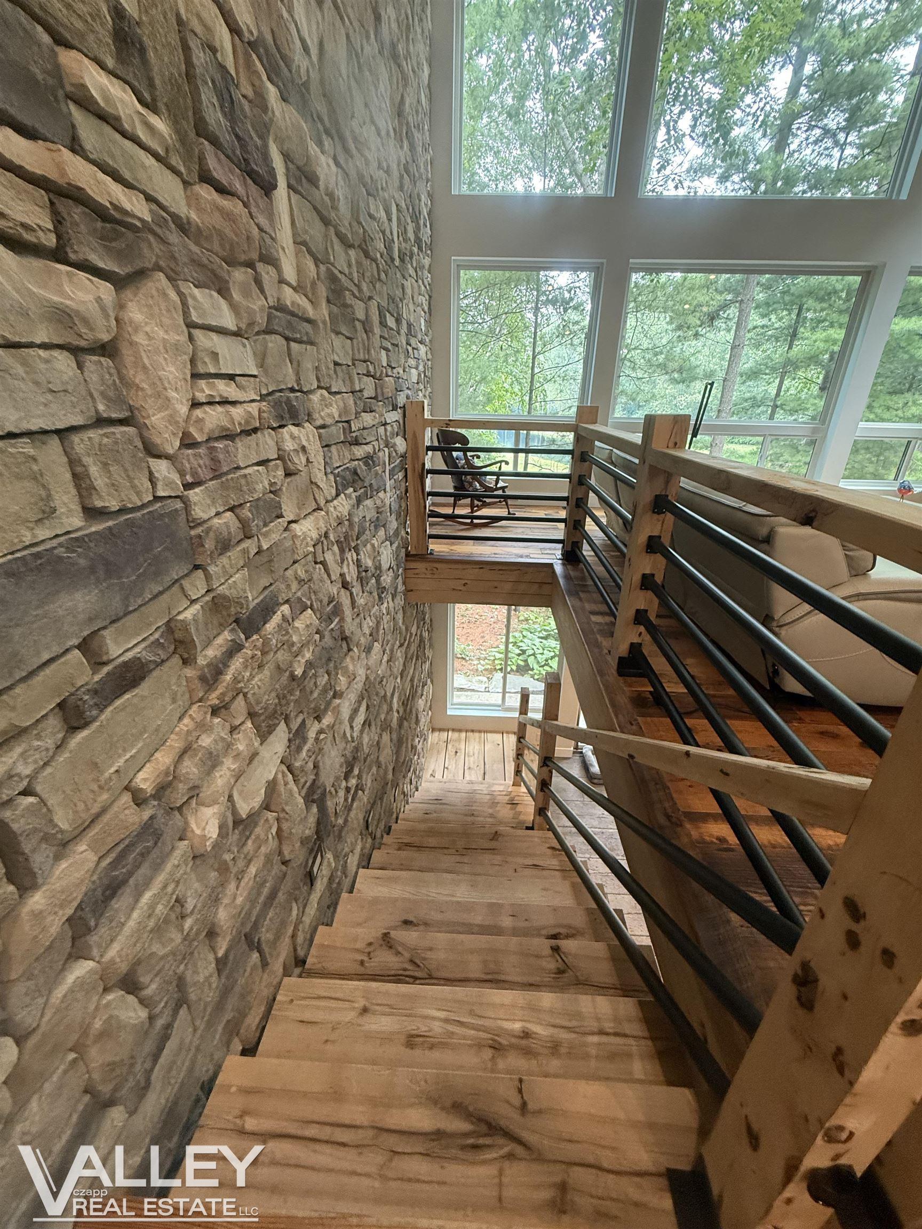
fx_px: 497
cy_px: 614
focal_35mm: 14
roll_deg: -1.3
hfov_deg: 85.7
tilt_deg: -23.2
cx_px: 461
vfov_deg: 102.1
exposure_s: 1/60
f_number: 2.2
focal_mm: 2.22
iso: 320
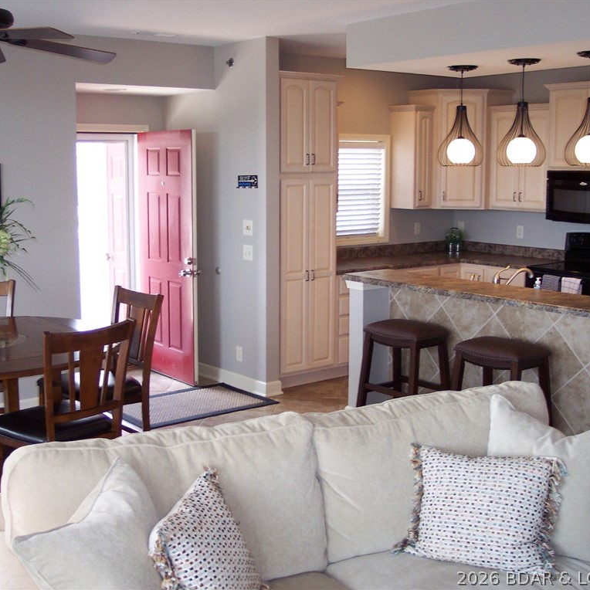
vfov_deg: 37.6
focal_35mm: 45
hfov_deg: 37.5
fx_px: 868
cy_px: 294
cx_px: 271
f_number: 2.8
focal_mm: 8
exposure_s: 1/45
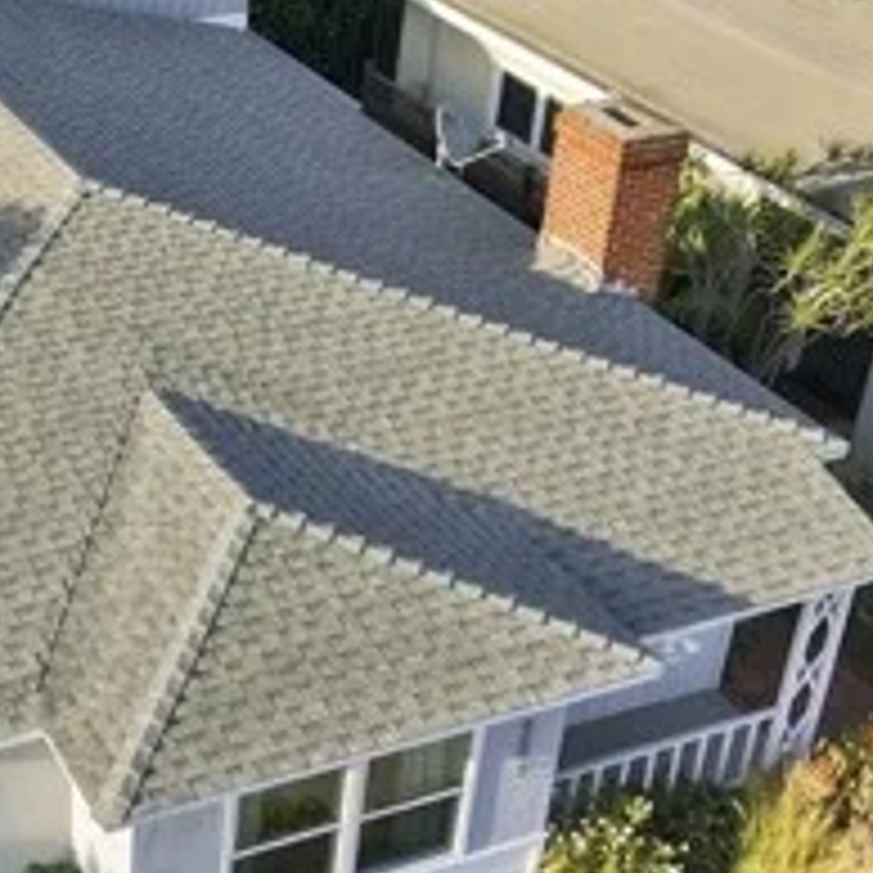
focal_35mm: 70
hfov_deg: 23.8
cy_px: 472
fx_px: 1997
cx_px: 40
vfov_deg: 24.6
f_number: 1.8
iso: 100
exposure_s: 1/640
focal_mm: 8.7
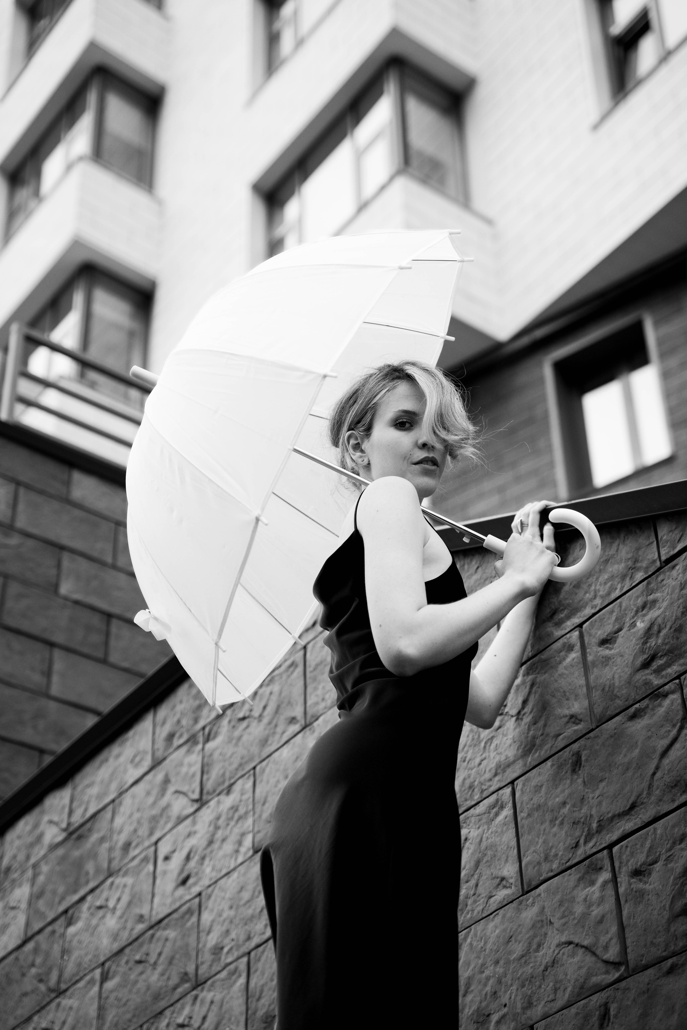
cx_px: 344
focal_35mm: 60
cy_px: 515
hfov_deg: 22.6
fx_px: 1720
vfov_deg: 33.3
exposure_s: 1/640
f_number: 3.2
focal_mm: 60.1
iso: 1600
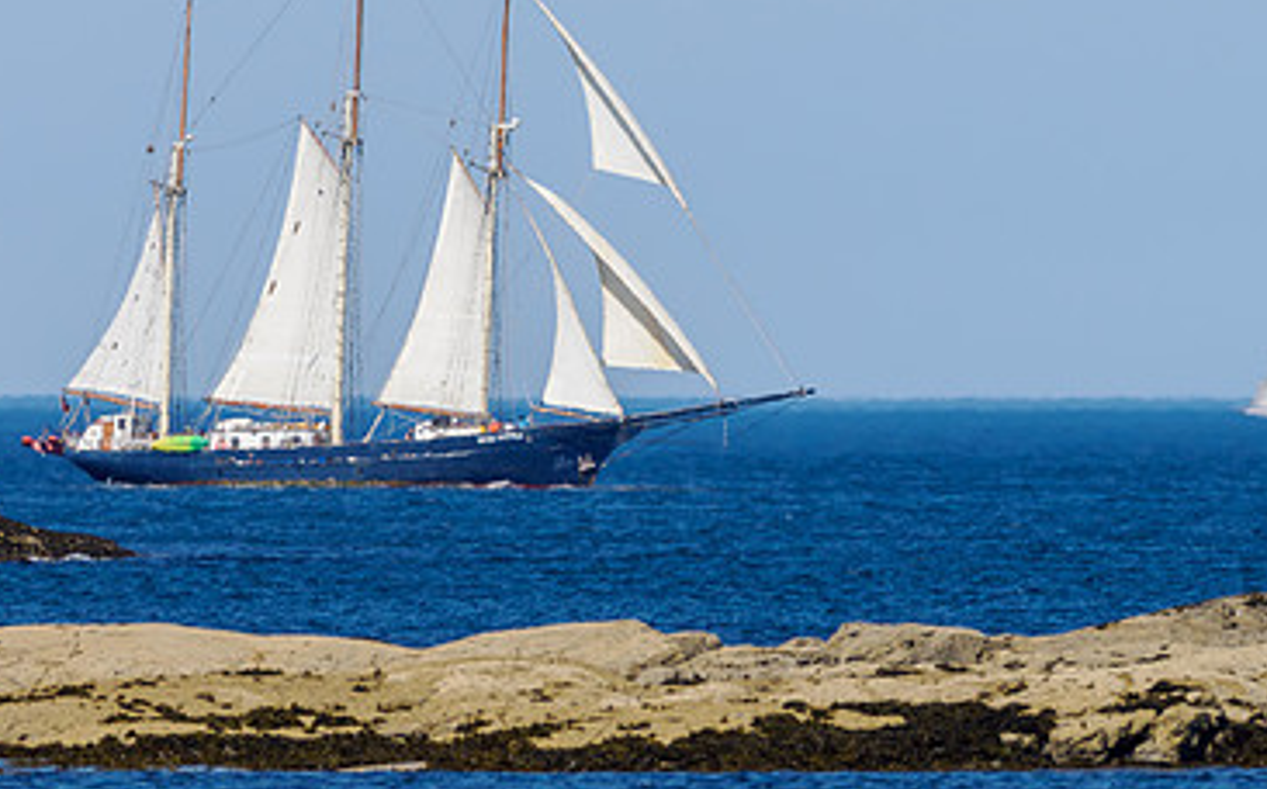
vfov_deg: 1.3
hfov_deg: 2.1
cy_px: 218
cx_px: 481
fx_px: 34947
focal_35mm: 1013
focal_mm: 300
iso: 400
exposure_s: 1/4000
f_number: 5.6
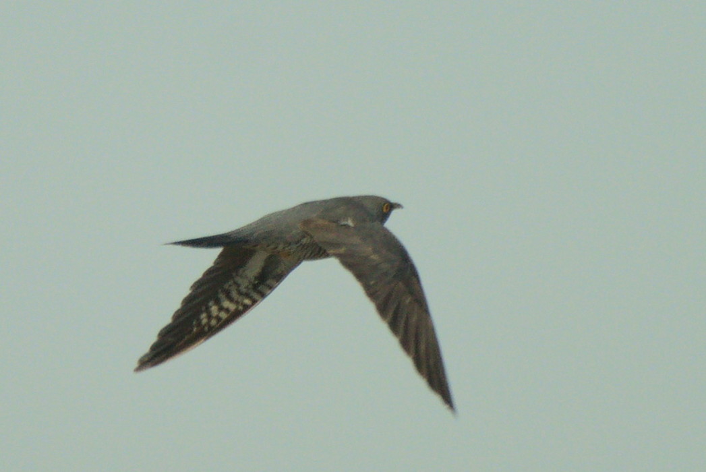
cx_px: 353
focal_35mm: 600
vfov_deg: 2.3
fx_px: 11776
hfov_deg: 3.4
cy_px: 236
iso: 400
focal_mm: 600
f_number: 6.3
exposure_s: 1/1600
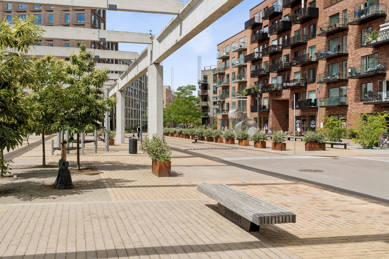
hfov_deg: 51.3
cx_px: 194
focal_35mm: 38
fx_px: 405
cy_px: 130
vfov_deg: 35.5
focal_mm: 25
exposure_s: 1/800
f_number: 8
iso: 200
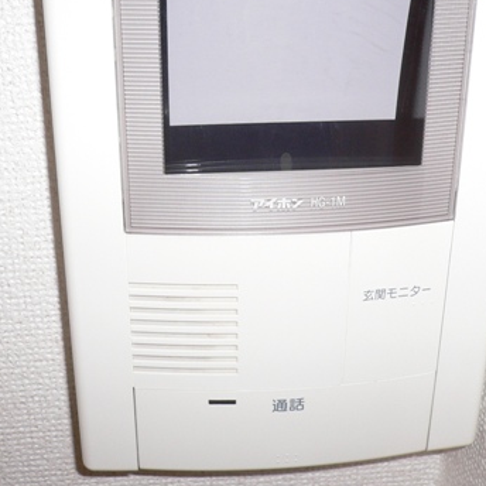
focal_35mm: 54
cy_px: 184
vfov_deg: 31.5
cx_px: 219
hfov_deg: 31.6
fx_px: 858
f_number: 2.8
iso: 100
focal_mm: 5.8
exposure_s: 1/60
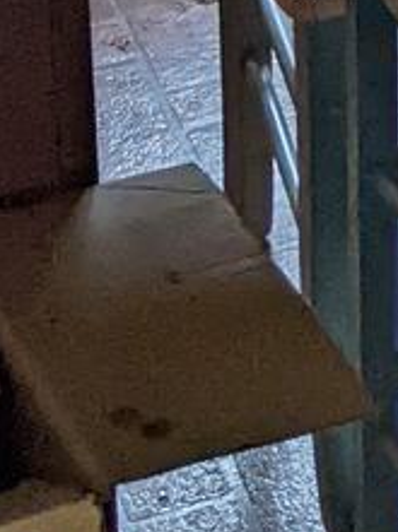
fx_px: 2890
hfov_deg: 7.6
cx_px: 765
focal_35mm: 188
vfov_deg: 8.9
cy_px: -977
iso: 286
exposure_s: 1/60
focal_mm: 4.38
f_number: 1.73
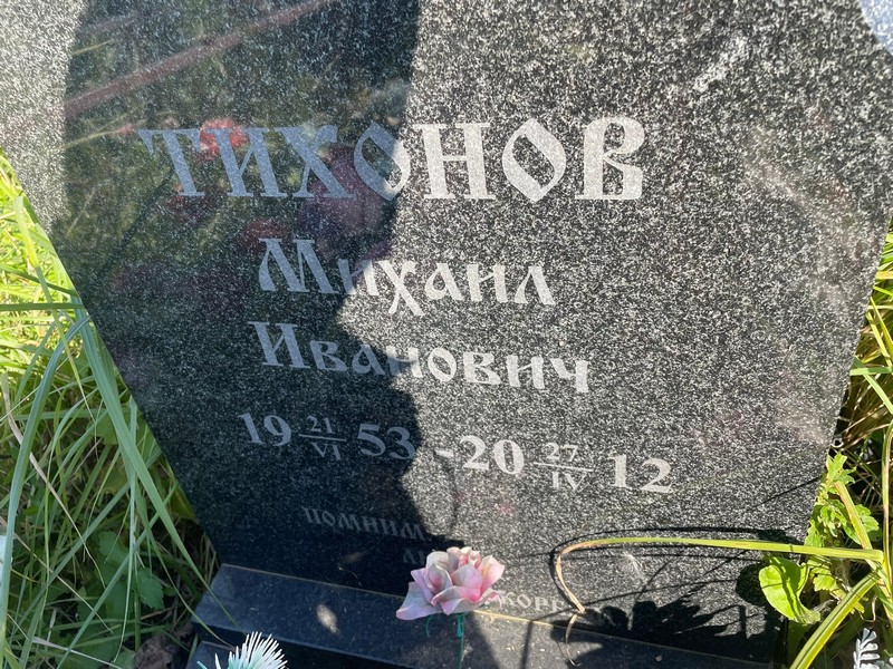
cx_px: 446
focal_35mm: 26
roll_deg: +11.2
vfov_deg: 53.1
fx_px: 671
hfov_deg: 67.3
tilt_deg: -37.1
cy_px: 334
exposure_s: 1/609
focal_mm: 4.2
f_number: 1.6
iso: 32
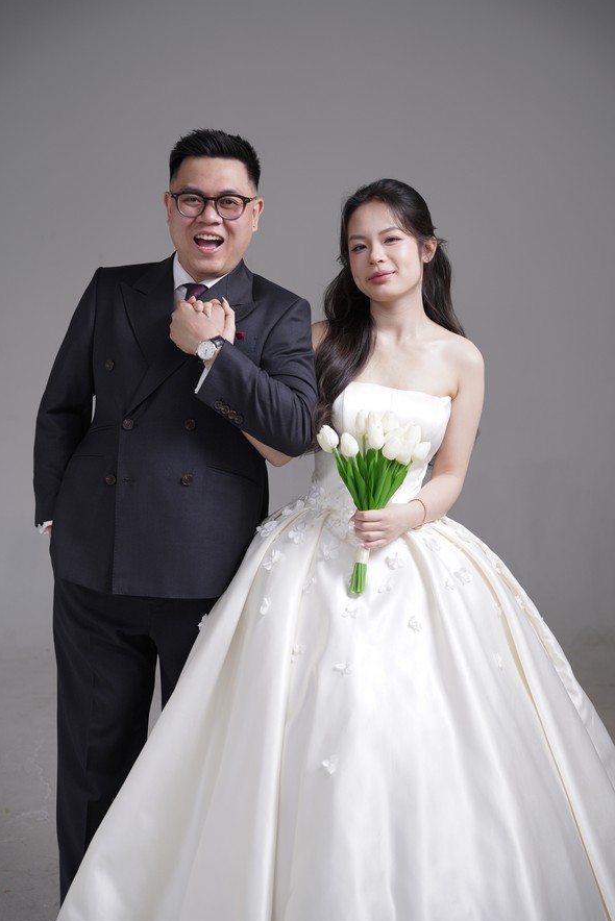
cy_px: 463
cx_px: 311
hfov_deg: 23.2
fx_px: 1498
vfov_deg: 34.2
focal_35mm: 59
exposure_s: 1/200
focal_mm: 57.5
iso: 500
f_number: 3.5
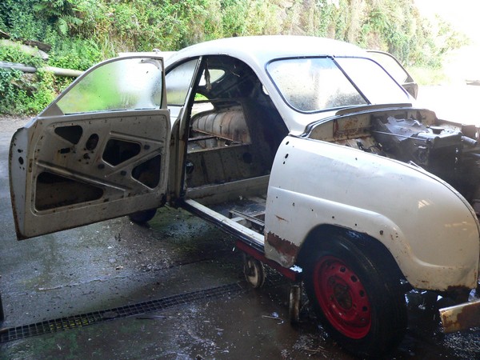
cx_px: 240
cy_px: 180
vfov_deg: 39.7
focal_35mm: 36
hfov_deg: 51.4
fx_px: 499
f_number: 2.8
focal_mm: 6
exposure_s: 1/50
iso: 200
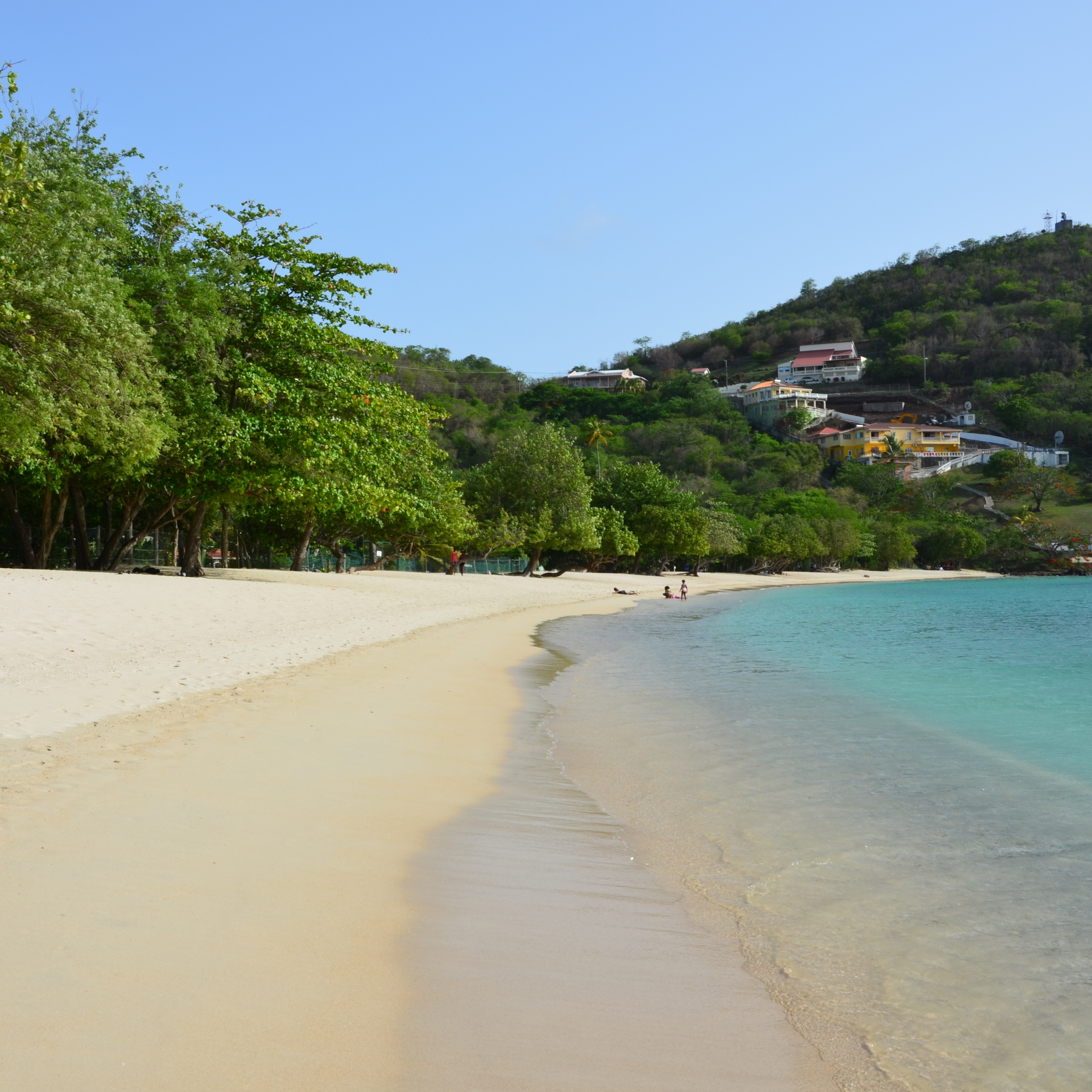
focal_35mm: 43
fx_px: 1535
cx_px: 571
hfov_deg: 39.2
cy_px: 555
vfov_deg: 39.2
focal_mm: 22
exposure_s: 1/125
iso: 100
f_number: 11
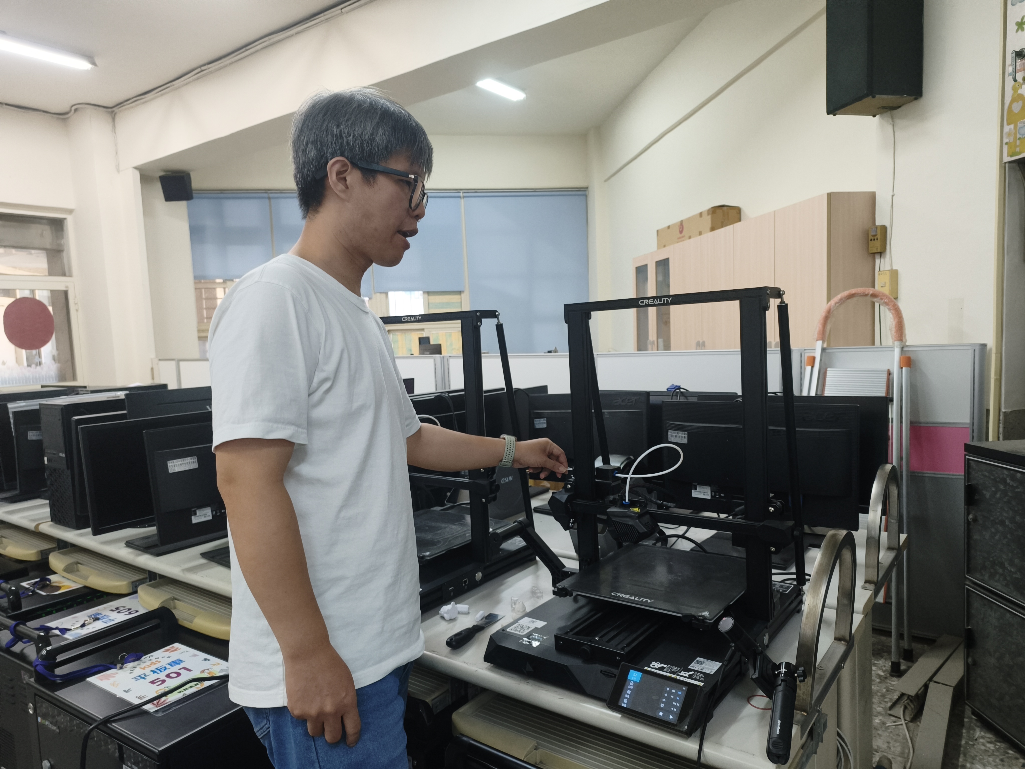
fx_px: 681
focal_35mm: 23
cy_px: 384
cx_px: 512
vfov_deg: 58.9
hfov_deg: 73.9
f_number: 1.62
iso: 200
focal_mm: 6.45
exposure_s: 1/120
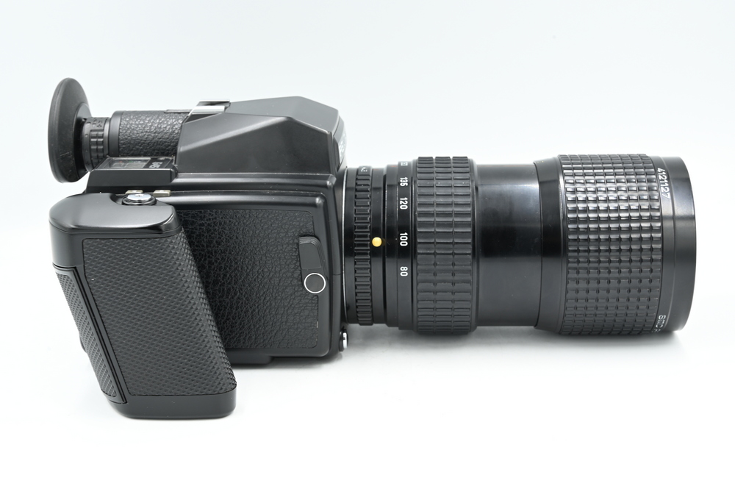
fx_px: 1224
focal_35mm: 60
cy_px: 244
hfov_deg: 33.4
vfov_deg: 22.6
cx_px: 368
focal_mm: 60
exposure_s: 1/13
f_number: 14
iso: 200
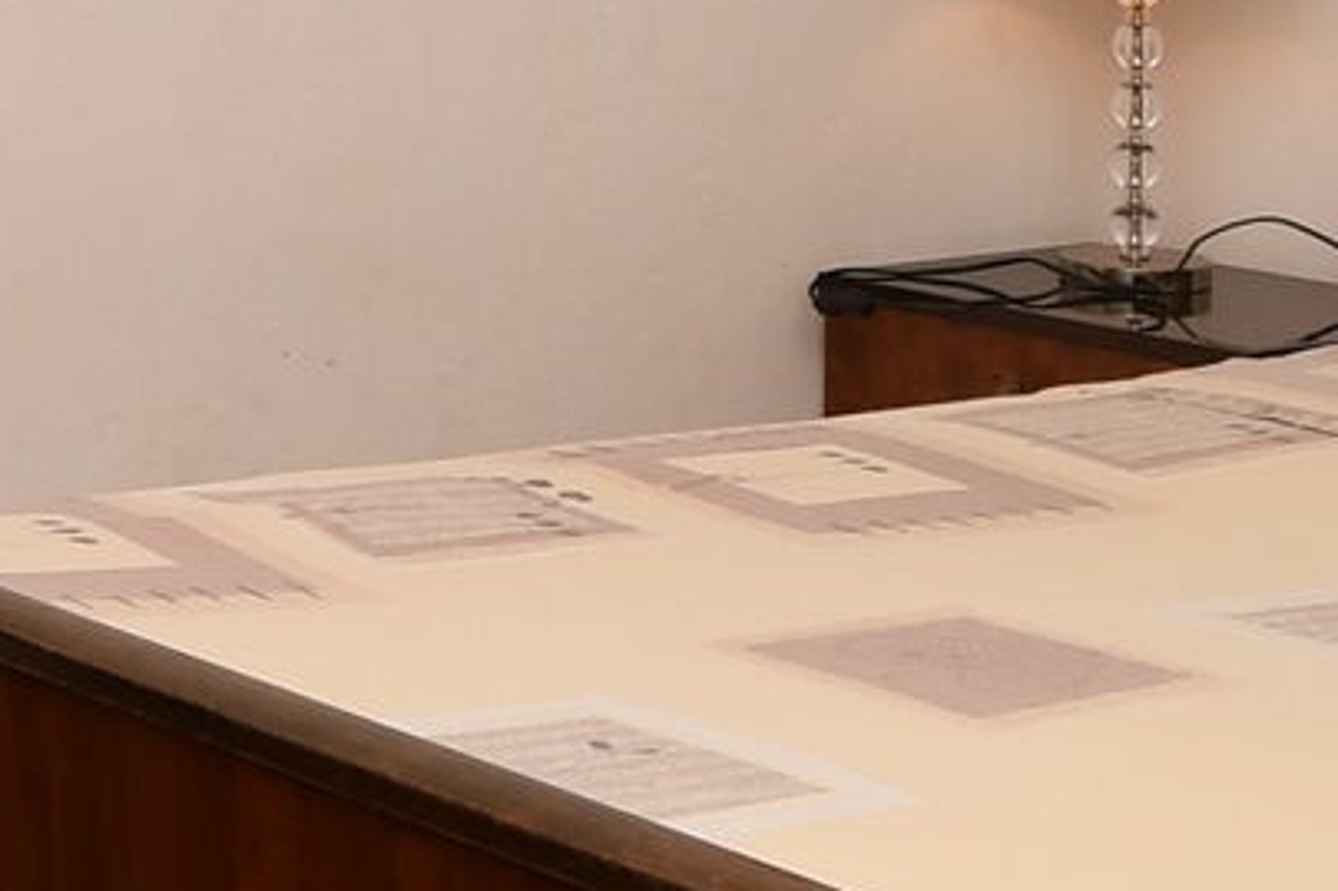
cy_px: -349
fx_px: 3864
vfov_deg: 12.6
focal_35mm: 104
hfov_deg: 18.8
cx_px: -172
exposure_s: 1/100
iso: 160
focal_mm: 10
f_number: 8
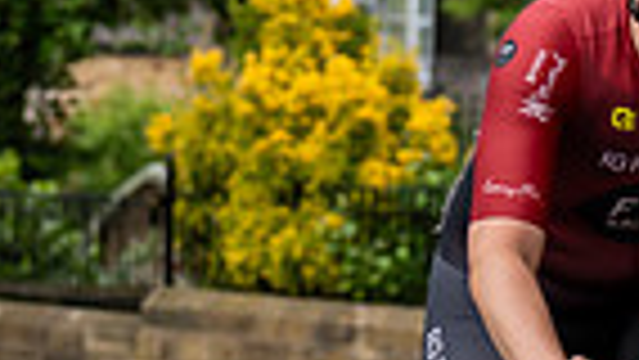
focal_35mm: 465
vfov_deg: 2.6
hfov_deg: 4.6
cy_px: 256
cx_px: -384
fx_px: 7882
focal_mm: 70
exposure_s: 1/500
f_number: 4
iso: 500
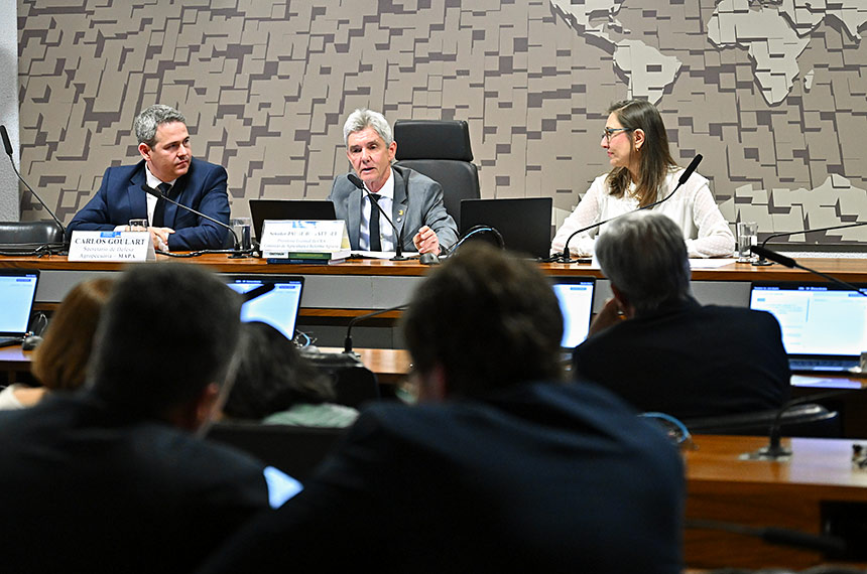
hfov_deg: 19.5
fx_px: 2524
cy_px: 287
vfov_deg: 13.0
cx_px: 434
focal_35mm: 105
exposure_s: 1/250
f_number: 2.8
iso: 1600
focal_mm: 70
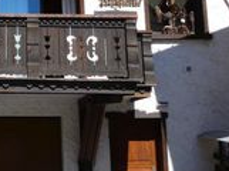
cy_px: 13
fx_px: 548
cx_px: -38
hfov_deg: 22.0
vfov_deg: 17.4
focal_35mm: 83
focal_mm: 4.5
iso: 100
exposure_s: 1/800
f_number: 4
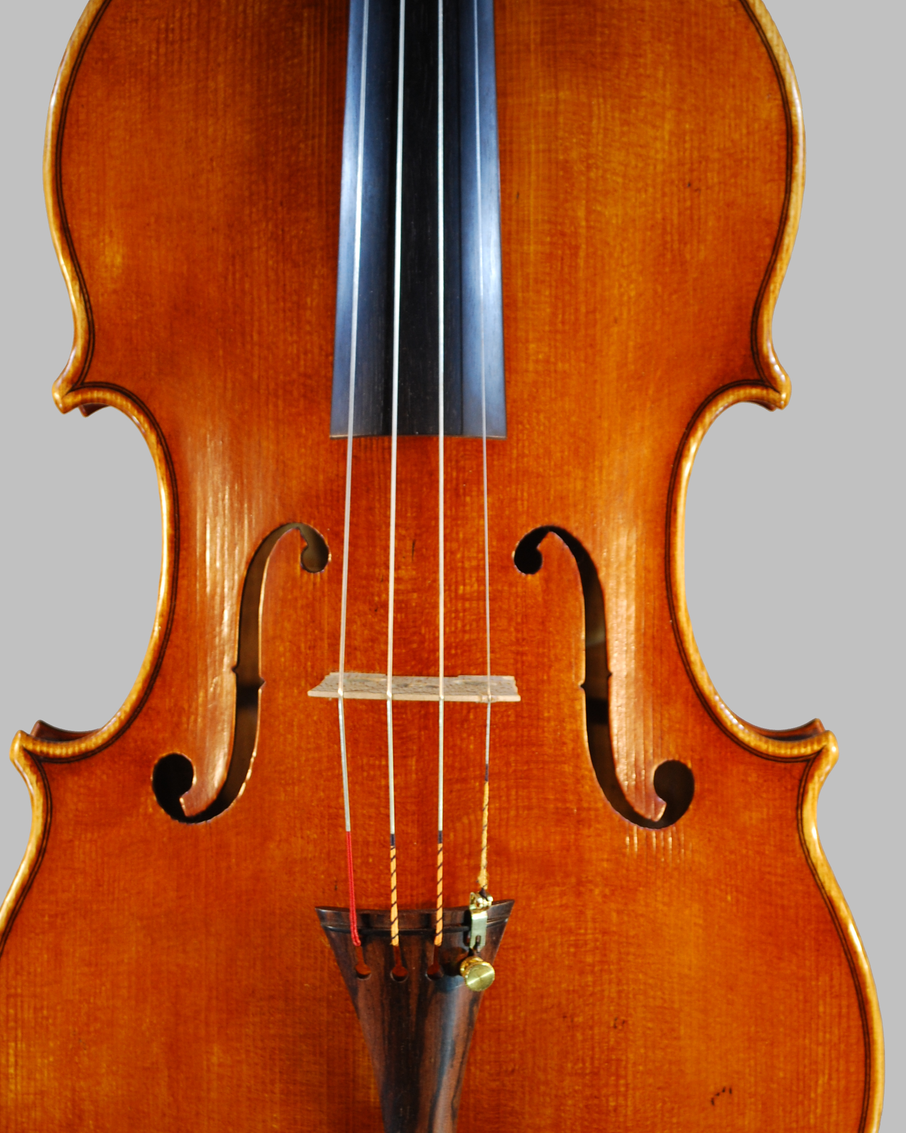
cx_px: 428
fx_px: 3553
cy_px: 641
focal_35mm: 106
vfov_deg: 18.1
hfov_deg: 14.5
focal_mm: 48
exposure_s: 1/60
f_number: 5.6
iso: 200
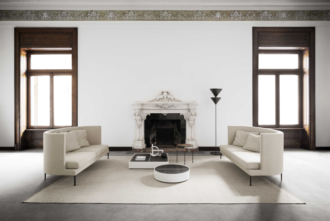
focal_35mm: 21
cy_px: 110
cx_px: 165
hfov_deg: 81.2
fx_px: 193
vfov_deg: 59.5
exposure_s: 8
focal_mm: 21
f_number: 6.8
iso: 200
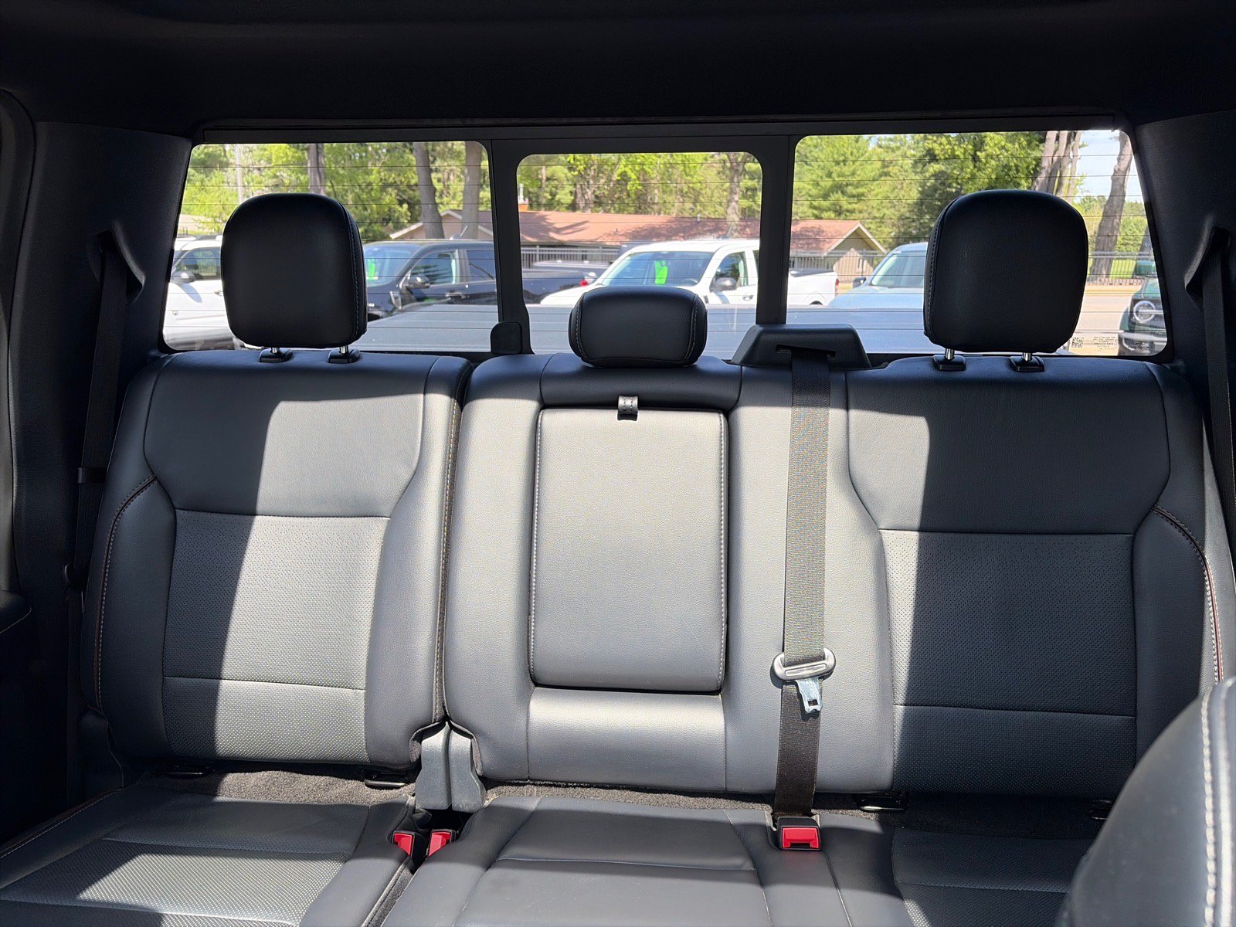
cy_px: 464
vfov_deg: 53.1
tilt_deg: -14.0
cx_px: 618
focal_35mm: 26
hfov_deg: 67.3
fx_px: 928
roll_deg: -1.2
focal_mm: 5.96
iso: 50
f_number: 1.6
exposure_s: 1/156
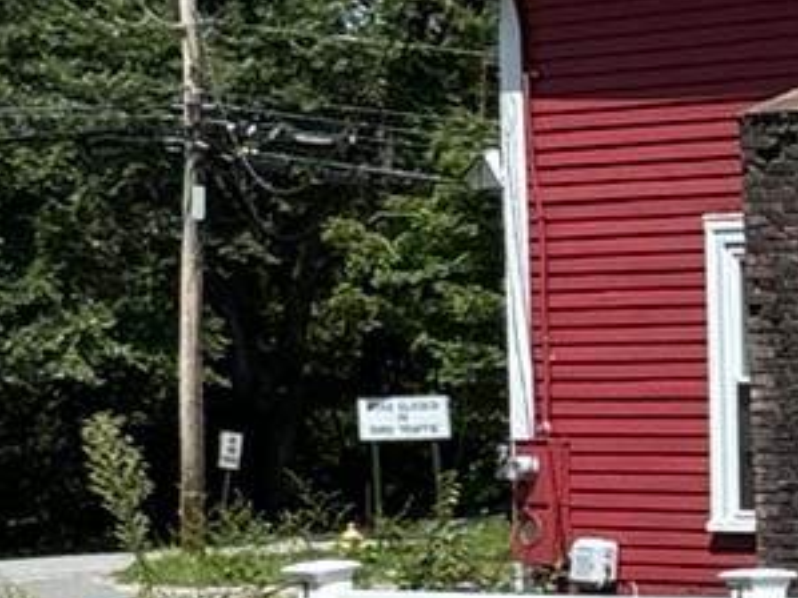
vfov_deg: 15.3
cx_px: 2261
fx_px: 2212
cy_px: 510
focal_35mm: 96
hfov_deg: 12.1
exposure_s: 1/1832
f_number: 2.2
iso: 50
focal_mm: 2.22
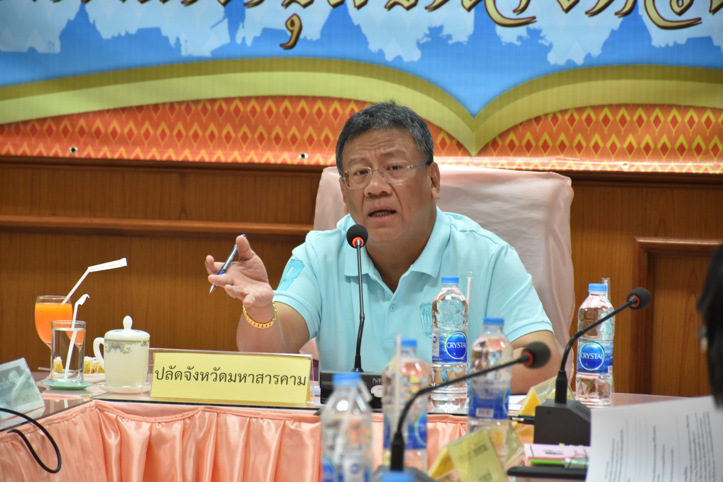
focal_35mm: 210
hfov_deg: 9.8
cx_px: 362
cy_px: 241
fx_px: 4217
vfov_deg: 6.5
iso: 800
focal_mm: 140
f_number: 5.6
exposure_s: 1/40
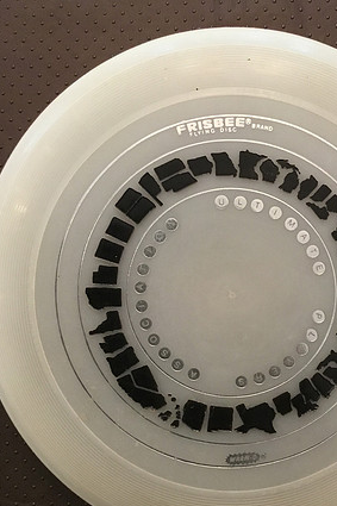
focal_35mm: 44
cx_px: 228
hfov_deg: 30.2
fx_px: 618
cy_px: 250
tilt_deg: -79.3
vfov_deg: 44.5
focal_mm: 3.3
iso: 200
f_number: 2.4
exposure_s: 1/24
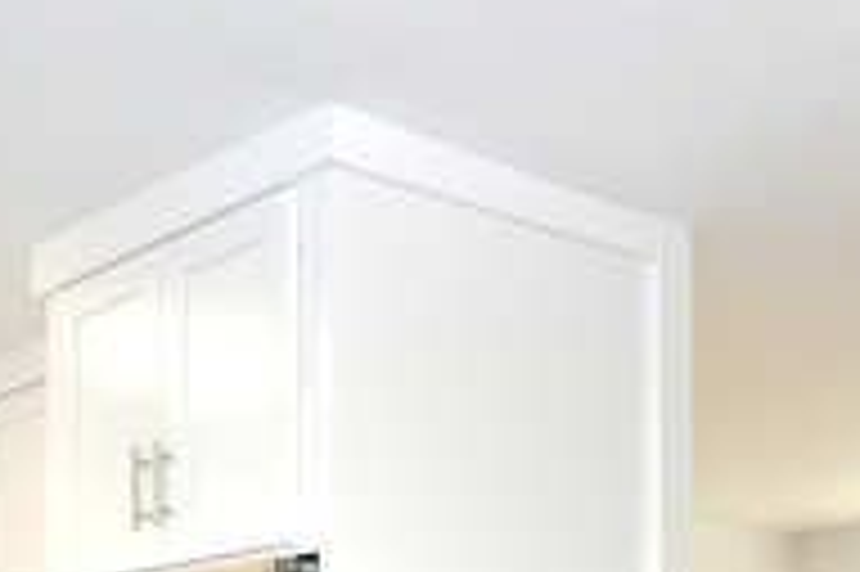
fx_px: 1408
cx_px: 516
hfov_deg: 33.9
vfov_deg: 21.6
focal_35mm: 59
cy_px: 649
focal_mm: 10
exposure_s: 1/60
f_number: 4
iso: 400
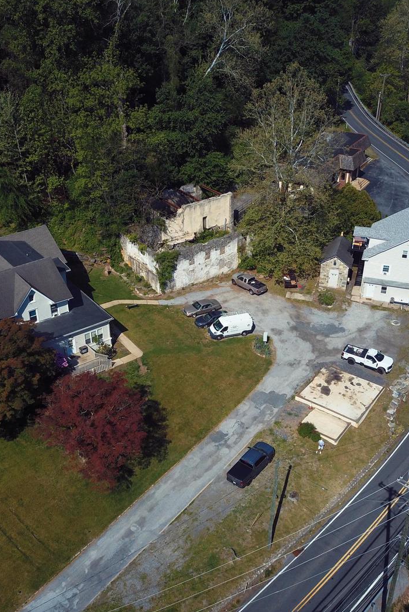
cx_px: 184
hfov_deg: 35.9
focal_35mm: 37
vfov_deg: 51.9
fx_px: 630
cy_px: 300
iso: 100
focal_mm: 4.73
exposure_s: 1/1965
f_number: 2.2
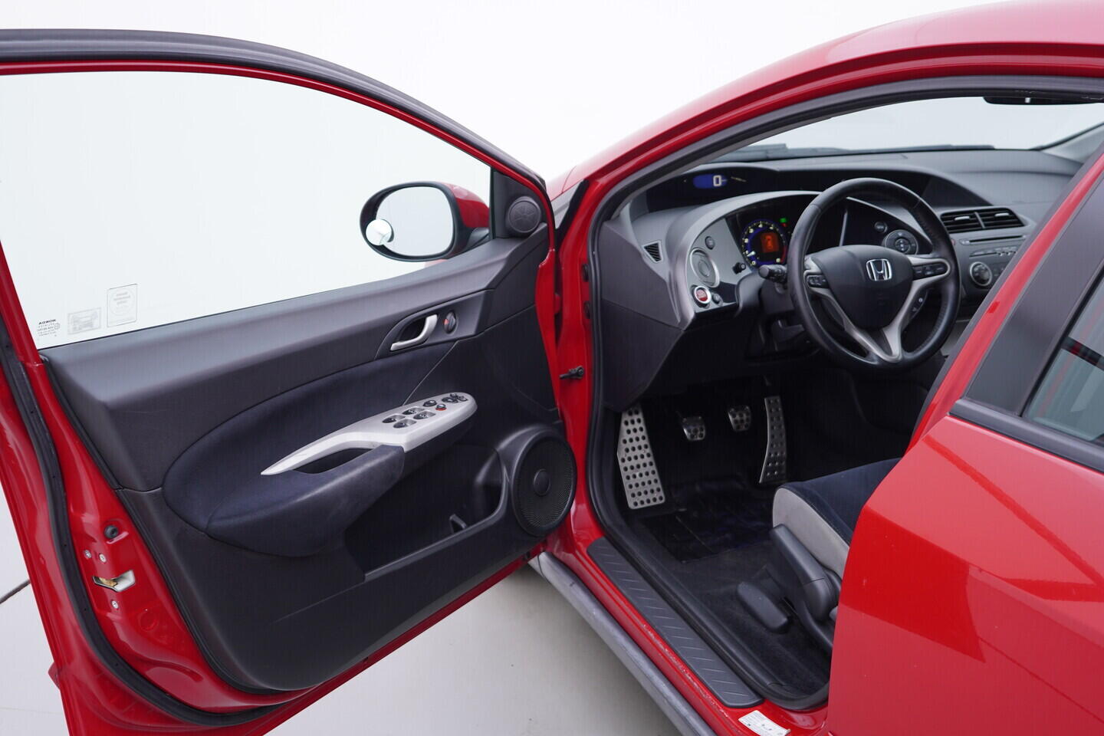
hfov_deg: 53.1
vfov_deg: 36.9
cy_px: 368
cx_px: 552
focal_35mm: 36
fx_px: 1104
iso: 125
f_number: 3.2
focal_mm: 24
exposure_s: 1/50
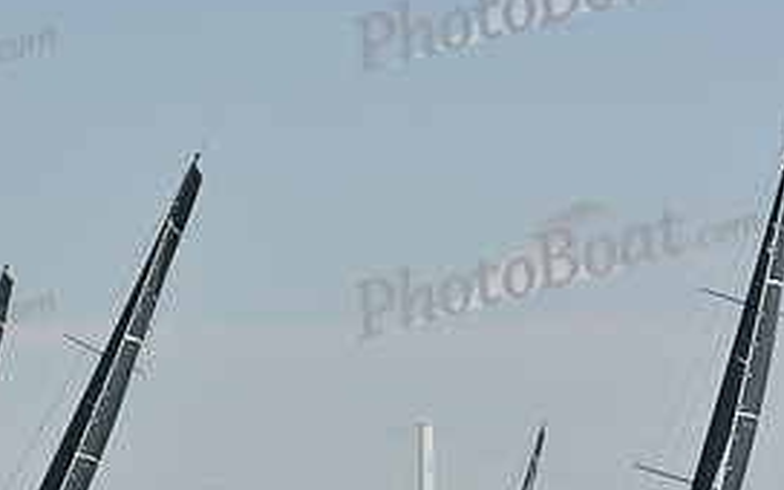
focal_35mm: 239
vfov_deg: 5.5
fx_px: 5107
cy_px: 454
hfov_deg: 8.8
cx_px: 208
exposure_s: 1/640
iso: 250
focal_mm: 110
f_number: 4.5
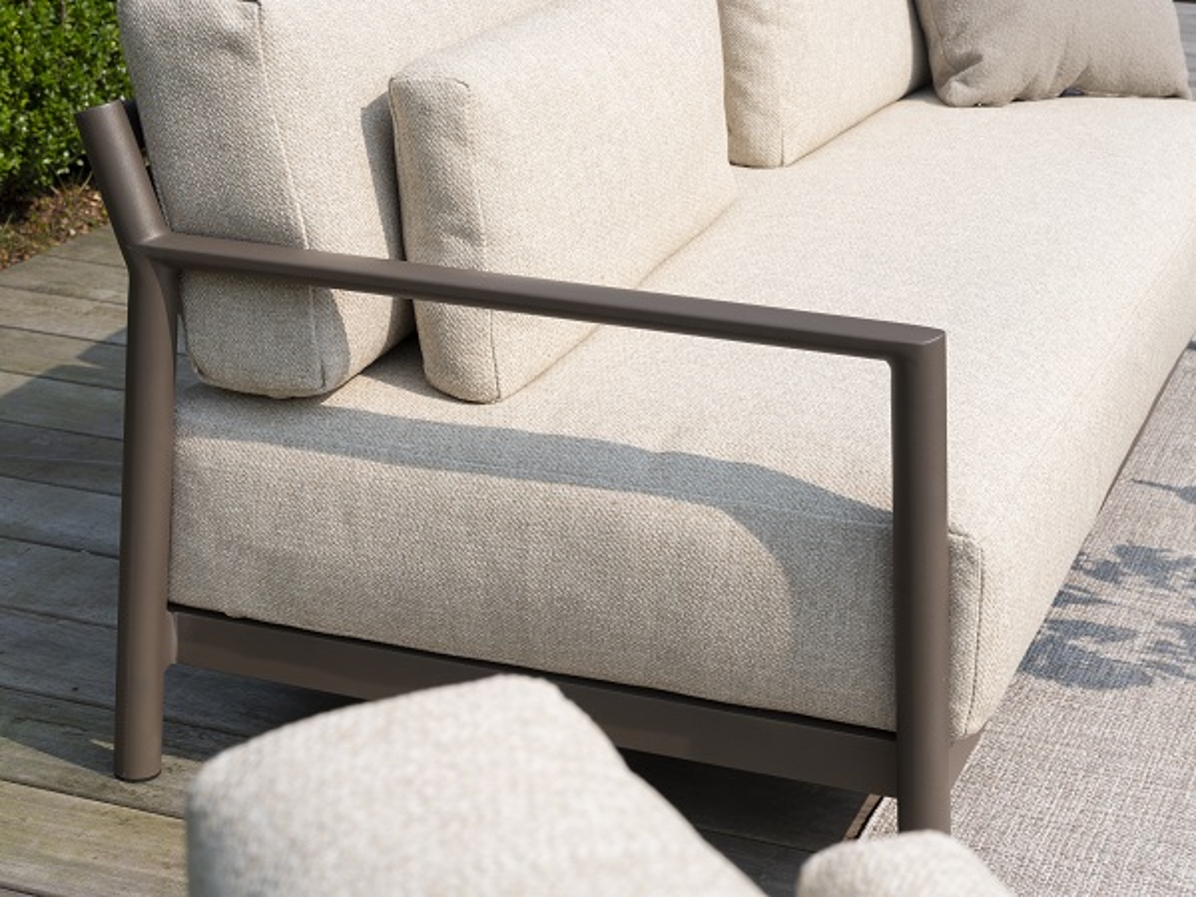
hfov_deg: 24.7
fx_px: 2729
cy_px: 448
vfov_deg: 18.7
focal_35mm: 79
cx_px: 598
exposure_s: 1/160
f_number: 16
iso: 400
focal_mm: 100
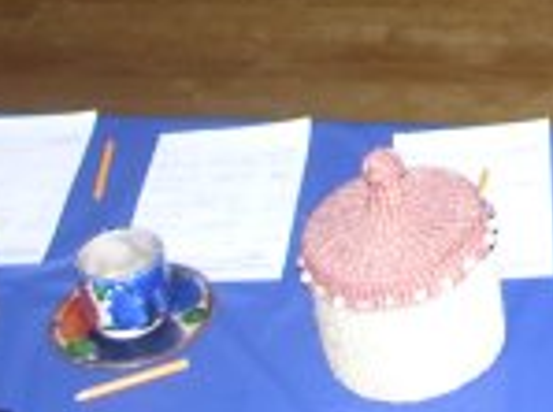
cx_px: 768
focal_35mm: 131
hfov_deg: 14.3
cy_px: -321
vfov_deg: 10.6
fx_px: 2088
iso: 100
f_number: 2.8
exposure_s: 1/60.1
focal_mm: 8.9
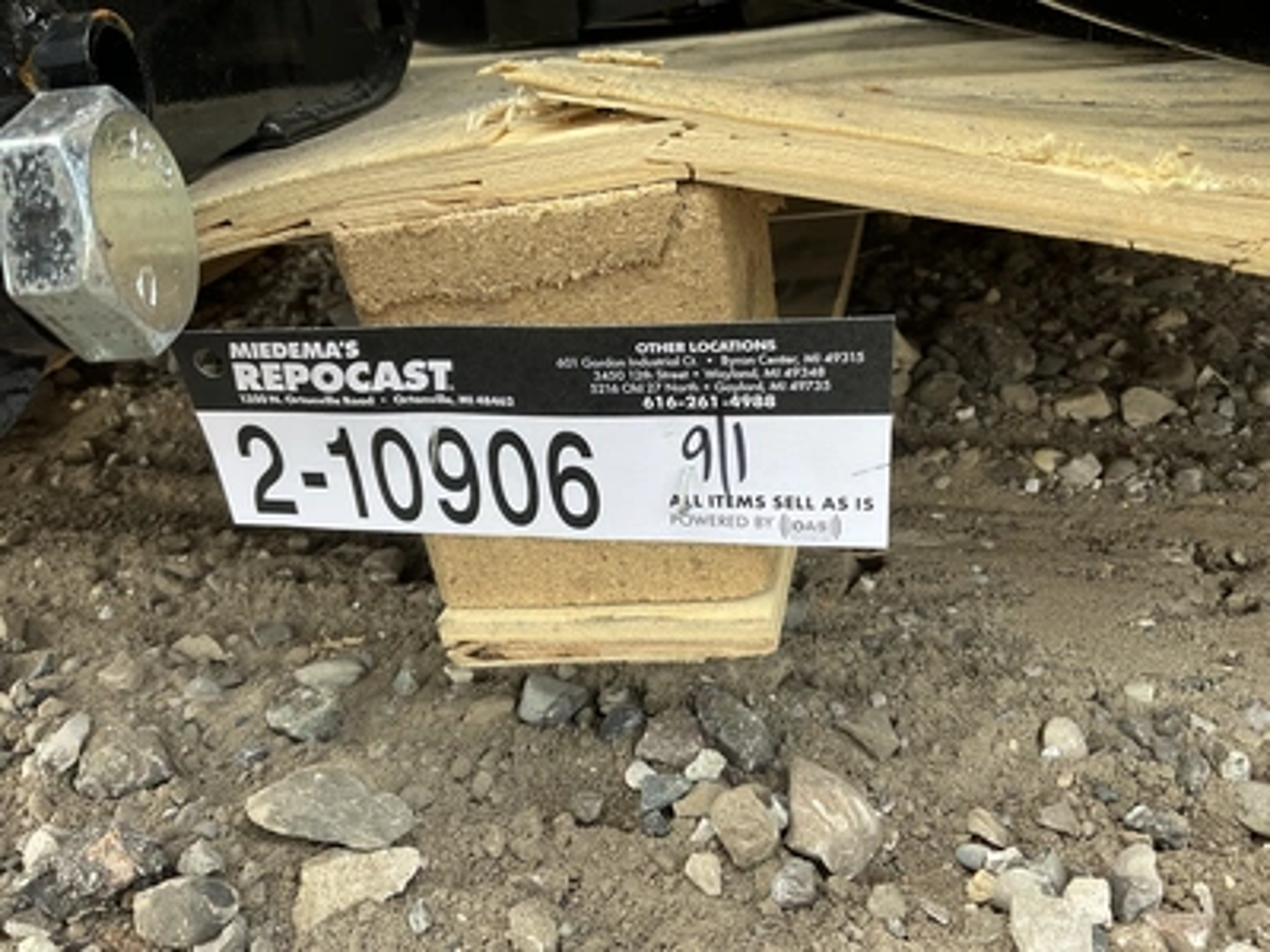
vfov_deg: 48.2
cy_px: 476
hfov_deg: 61.7
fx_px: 1064
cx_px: 635
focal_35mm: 29
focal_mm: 3
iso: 20
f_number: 1.8
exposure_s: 1/201
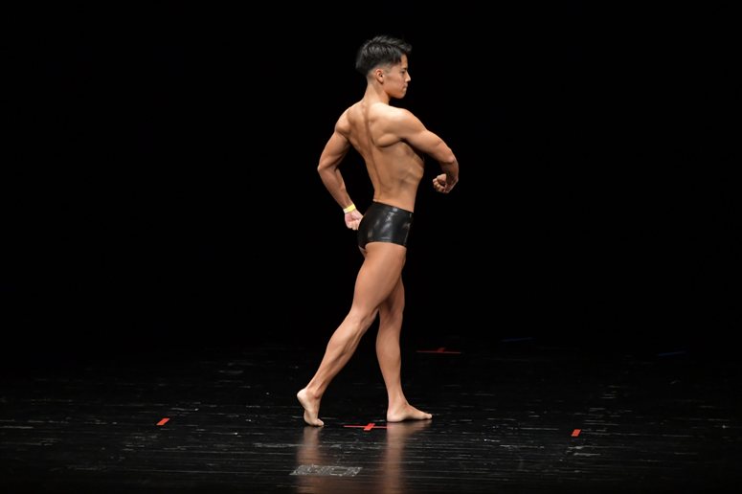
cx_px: 371
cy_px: 247
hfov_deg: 7.6
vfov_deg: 5.1
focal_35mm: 270
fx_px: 5562
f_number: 5.6
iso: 3200
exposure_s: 1/400
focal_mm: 180
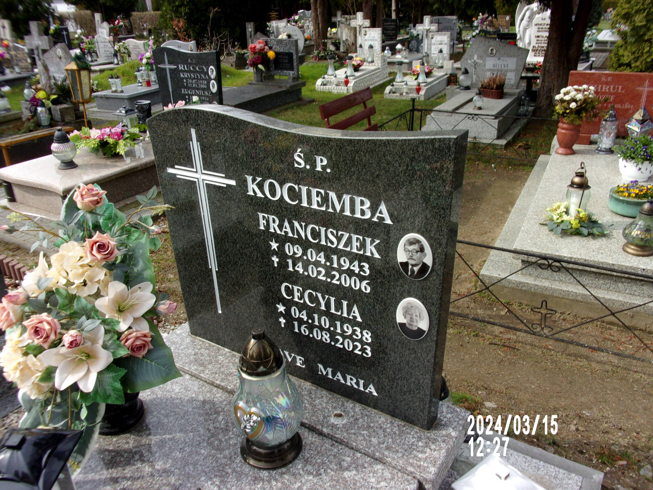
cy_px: 245
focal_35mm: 28
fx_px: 528
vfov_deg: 49.7
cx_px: 326
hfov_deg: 63.4
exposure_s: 1/38
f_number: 10.8
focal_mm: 5.1
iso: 80
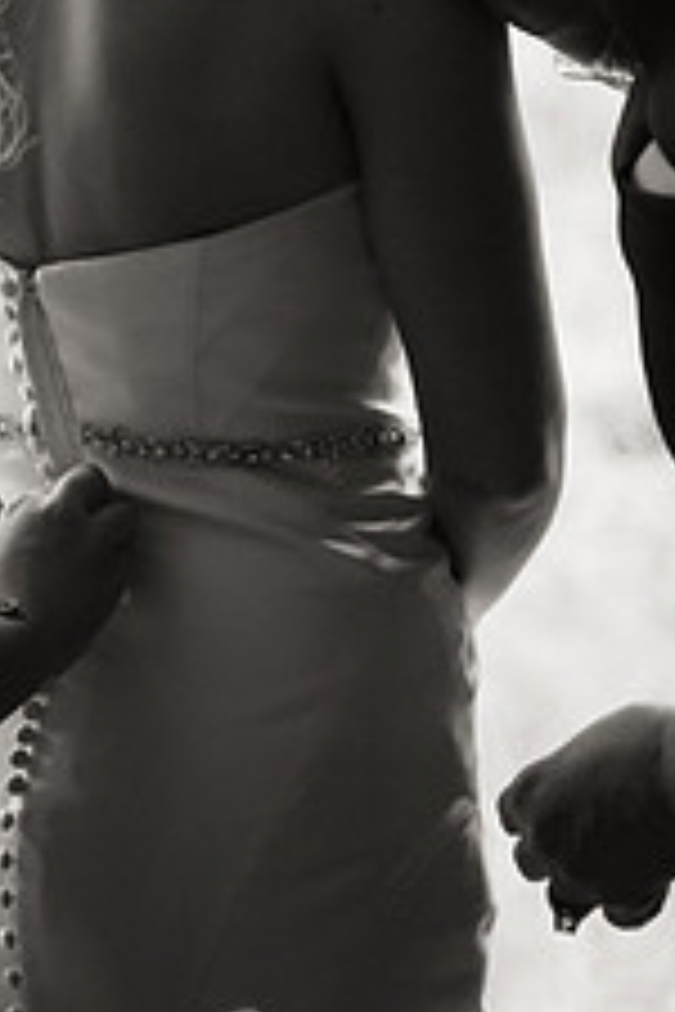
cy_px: 315
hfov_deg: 11.4
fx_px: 3375
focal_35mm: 120
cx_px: 128
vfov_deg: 17.0
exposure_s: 1/200
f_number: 2.8
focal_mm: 60
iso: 4000
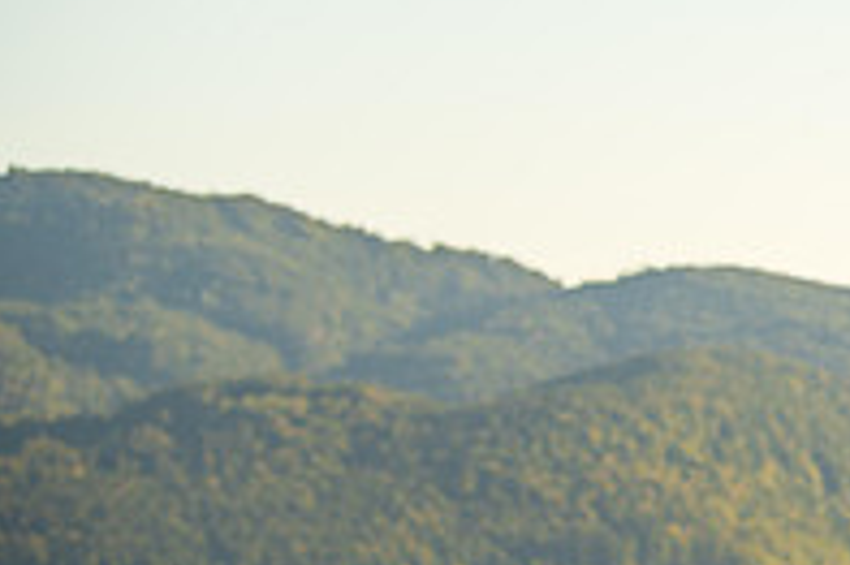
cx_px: 1178
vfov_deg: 5.2
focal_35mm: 265
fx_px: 6252
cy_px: 384
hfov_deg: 7.7
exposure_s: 1/1000
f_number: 2.8
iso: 100
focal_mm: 90
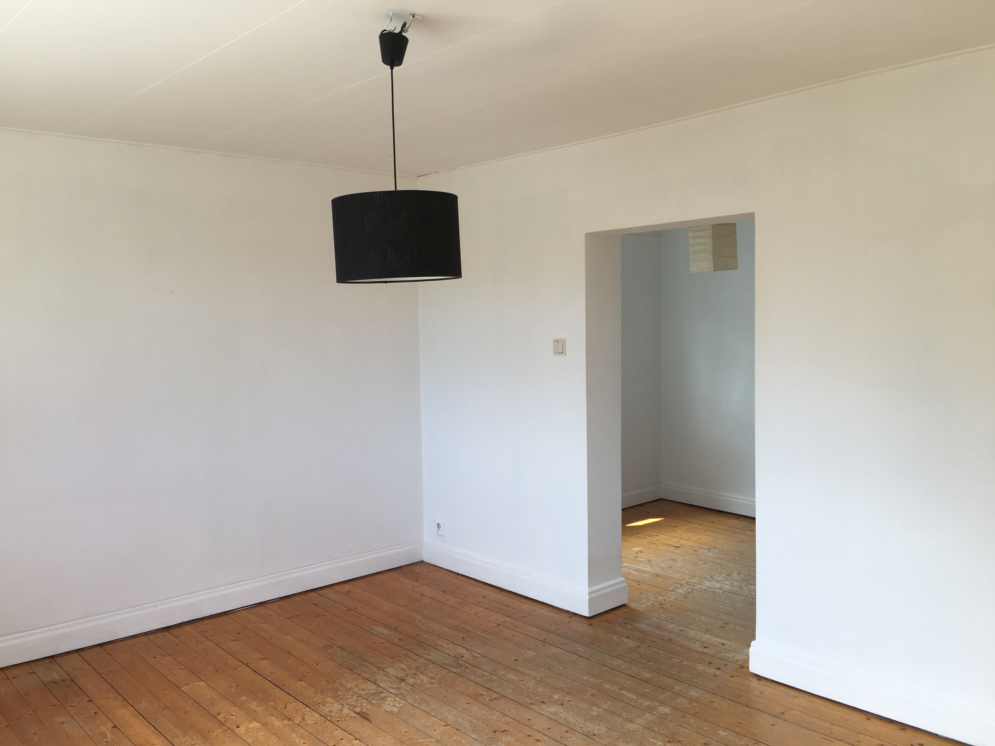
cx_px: 498
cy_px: 373
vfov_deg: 48.2
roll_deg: +1.9
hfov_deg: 61.7
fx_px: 834
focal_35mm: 29
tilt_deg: -4.0
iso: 25
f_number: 2.2
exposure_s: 1/100
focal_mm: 4.15
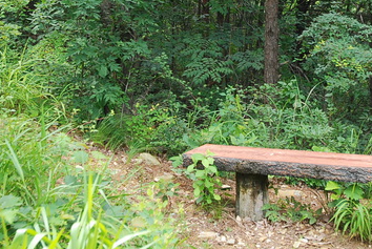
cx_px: 229
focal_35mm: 77
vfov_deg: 17.4
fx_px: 797
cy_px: 6
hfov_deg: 26.2
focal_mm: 26
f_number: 3.5
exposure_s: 1/200
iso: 200
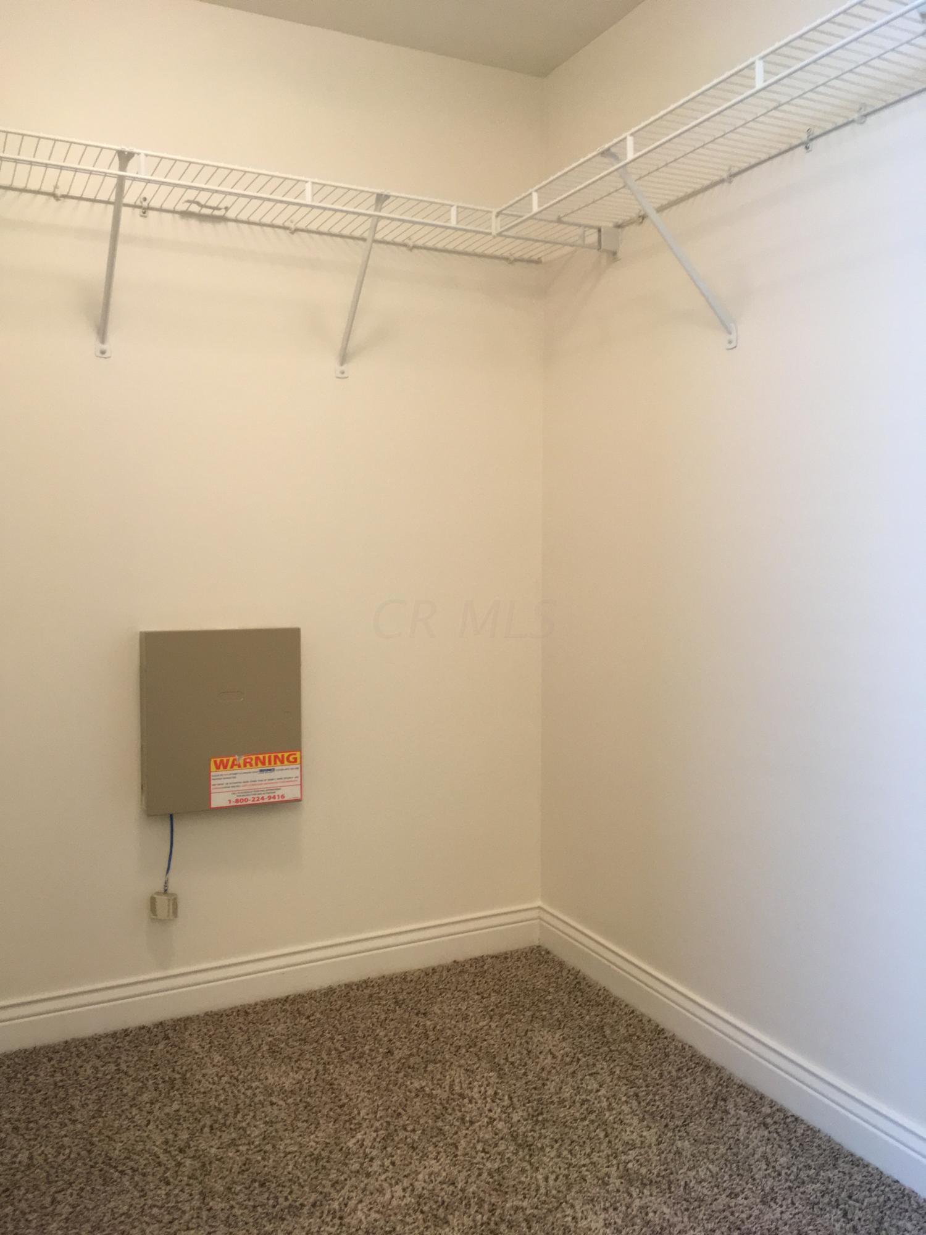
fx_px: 1034
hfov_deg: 48.2
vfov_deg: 61.7
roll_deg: +0.4
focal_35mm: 29
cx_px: 463
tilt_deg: -4.7
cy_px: 618
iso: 100
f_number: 2.2
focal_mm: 4.15
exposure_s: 1/30
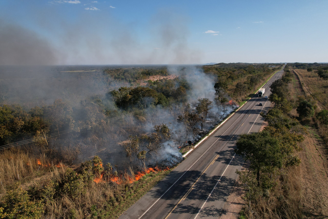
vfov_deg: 57.2
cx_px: 164
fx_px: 200
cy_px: 110
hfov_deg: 78.6
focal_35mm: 22
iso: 110
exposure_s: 1/320
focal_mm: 8.38
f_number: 2.8
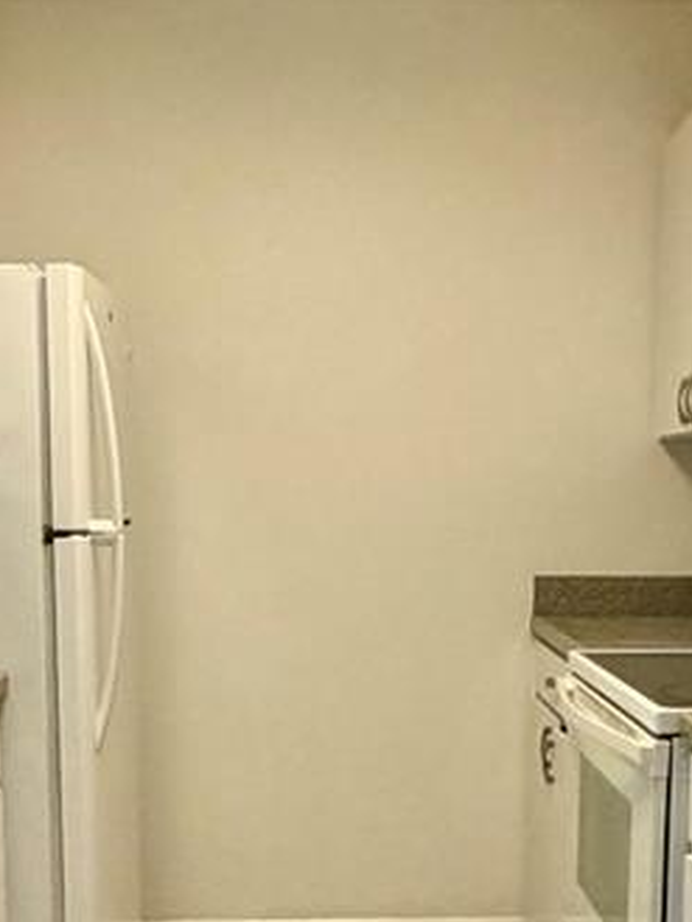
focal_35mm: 51
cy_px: 681
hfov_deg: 28.6
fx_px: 1358
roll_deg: +0.3
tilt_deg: -7.8
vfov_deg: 36.7
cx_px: 339
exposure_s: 1/120
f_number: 2.2
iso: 250
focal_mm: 2.22
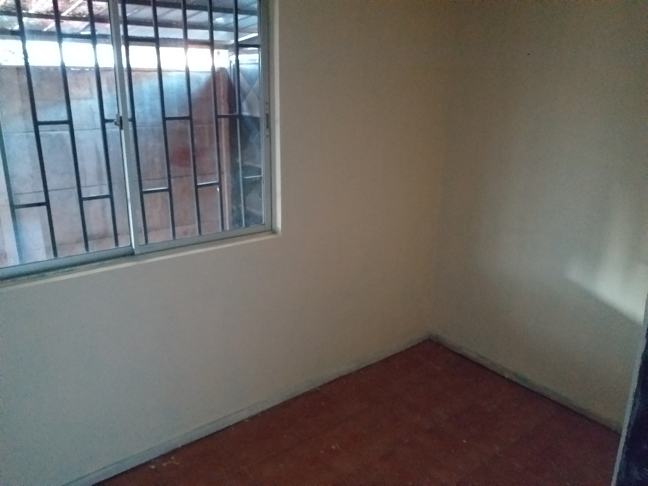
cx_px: 324
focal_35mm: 26
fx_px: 487
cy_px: 243
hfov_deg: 67.3
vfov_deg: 53.1
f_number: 1.9
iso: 1250
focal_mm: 3.6
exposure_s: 1/14
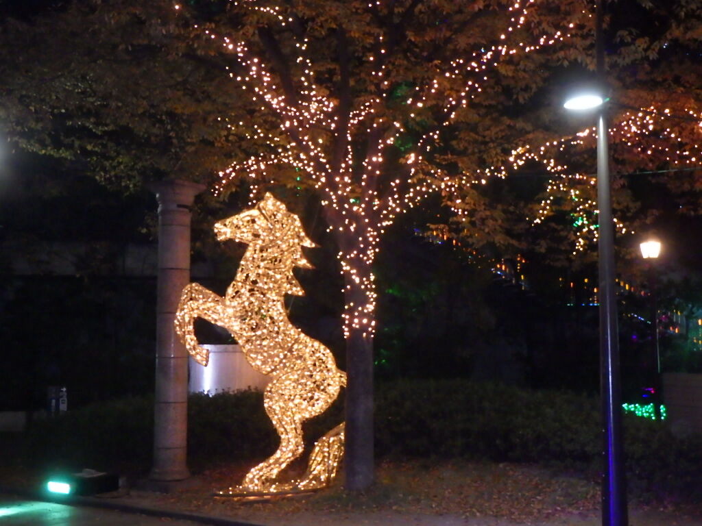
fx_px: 852
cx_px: 351
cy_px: 263
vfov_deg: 34.3
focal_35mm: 42
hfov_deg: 44.8
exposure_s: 1/50
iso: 1600
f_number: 4.2
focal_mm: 7.5
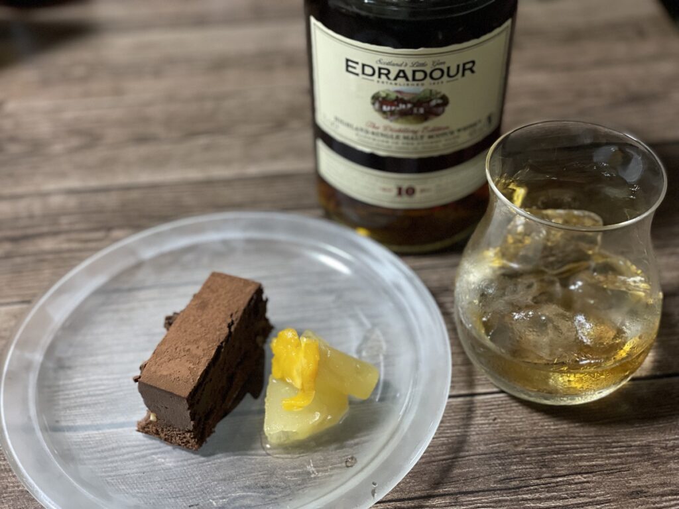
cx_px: 340
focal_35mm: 52
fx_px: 1020
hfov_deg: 36.8
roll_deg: +1.8
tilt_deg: -43.0
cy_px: 254
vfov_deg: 28.0
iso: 320
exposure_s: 1/40
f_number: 2
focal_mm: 6
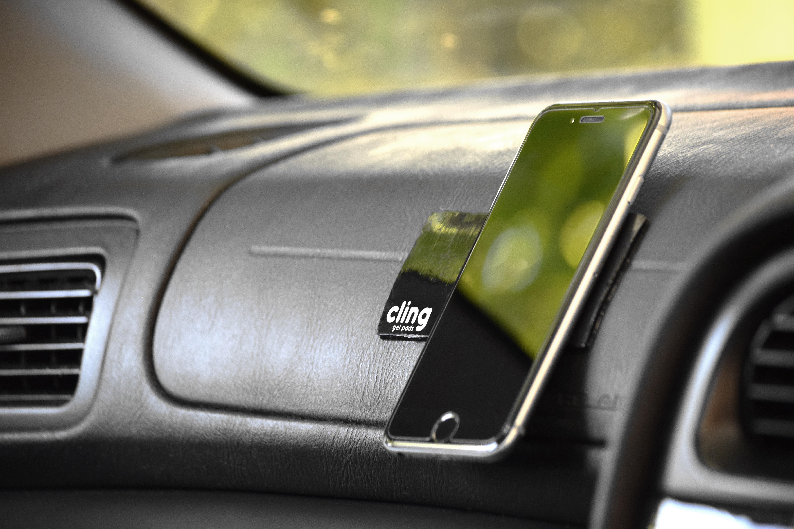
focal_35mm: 195
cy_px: 264
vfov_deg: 7.0
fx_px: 4300
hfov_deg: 10.5
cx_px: 397
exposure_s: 1/60
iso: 720
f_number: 4.8
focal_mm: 130
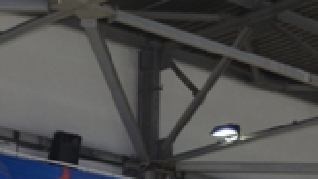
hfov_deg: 12.8
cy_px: 471
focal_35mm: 165
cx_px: 344
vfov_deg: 6.8
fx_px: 1390
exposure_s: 1/30
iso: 400
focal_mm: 22
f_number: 4
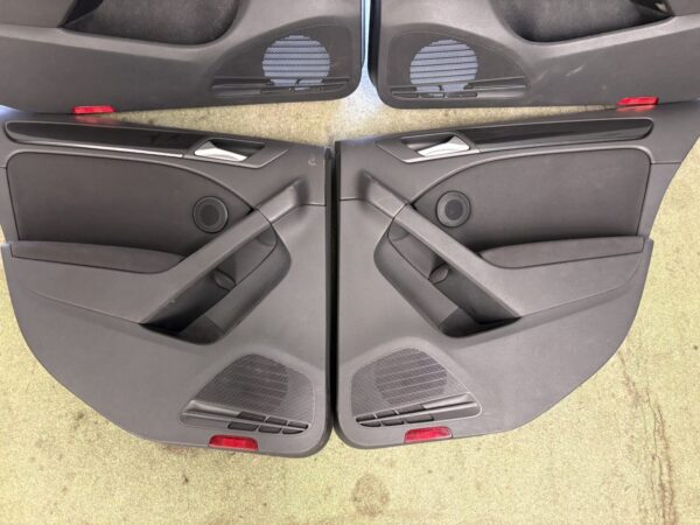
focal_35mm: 26
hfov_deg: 67.3
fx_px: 526
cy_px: 262
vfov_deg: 53.1
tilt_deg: -80.8
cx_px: 350
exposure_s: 1/60
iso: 400
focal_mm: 5.96
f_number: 1.6
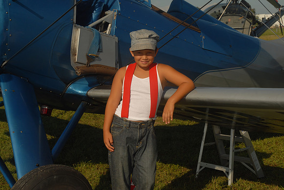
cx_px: 142
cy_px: 95
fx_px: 616
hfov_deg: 26.0
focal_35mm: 78
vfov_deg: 17.5
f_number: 11
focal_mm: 52
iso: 100
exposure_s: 1/250
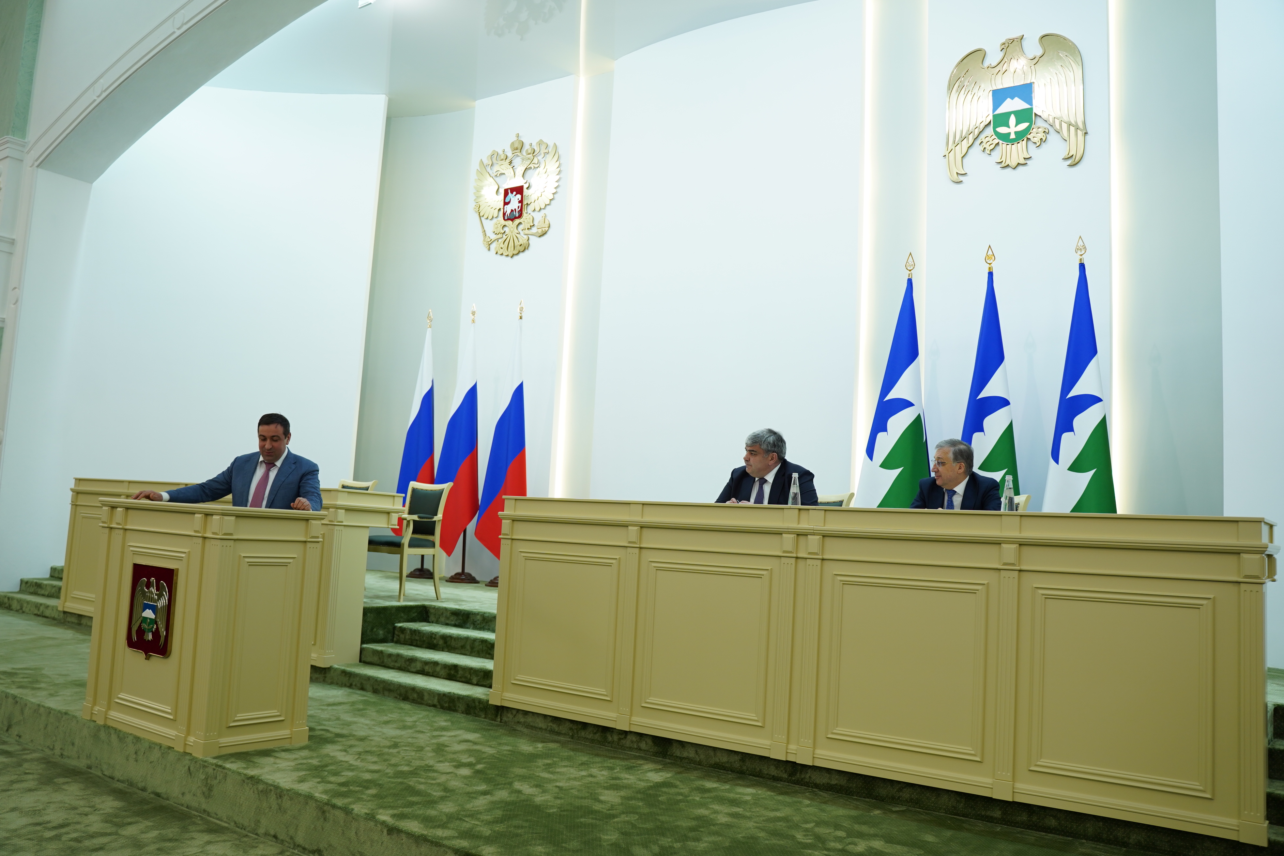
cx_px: 642
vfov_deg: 45.0
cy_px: 428
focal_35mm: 29
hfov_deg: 63.7
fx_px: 1034
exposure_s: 1/125
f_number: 3.5
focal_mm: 29
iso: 400
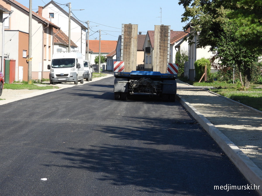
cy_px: 98
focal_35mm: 115
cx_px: 131
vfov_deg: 12.9
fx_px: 870
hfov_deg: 17.1
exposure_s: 1/640
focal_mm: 20.7
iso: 100
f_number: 4
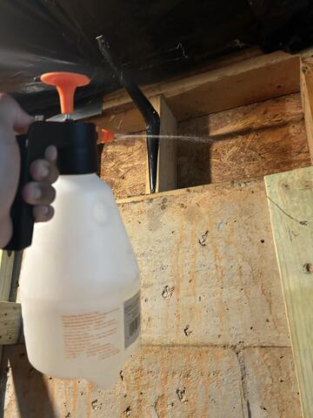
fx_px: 313
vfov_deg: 67.3
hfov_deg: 53.1
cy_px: 209
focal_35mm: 26
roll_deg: +2.1
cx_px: 156
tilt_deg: +22.1
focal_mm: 5.7
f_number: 1.5
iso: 400
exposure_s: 1/40
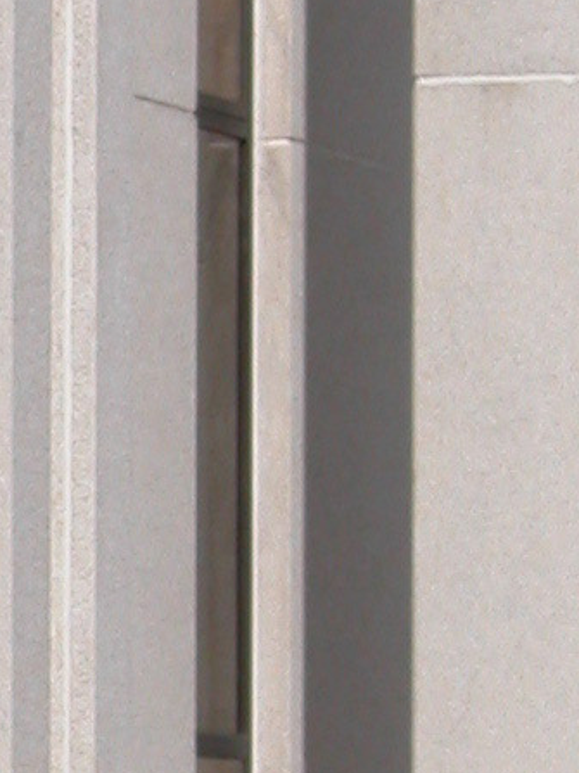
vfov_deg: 4.2
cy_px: 936
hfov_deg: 3.1
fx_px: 10598
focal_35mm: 475
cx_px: -569
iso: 100
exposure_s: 1/773
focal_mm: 21
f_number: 6.2
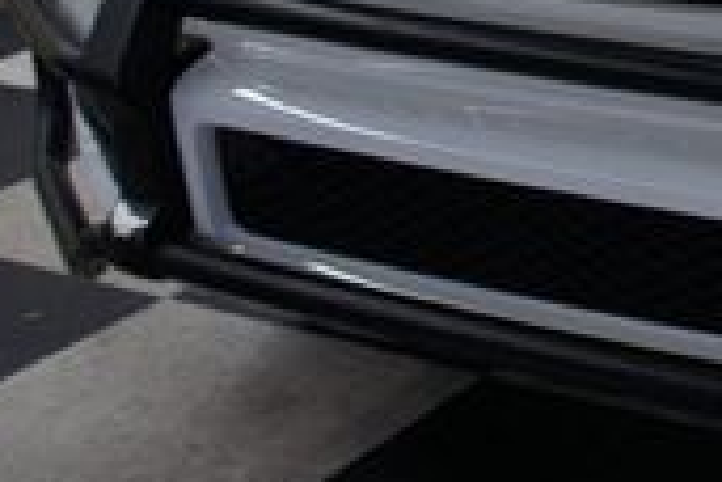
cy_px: -211
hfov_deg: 18.0
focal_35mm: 101
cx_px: 1094
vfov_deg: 12.9
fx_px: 2025
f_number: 4.5
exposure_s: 1/40
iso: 200
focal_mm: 18
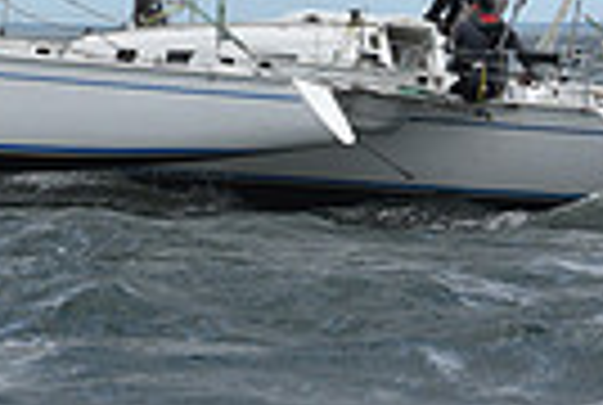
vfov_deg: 4.0
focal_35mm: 337
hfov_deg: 6.1
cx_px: -97
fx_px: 5657
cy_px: -796
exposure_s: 1/1600
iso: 320
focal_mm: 78
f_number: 8
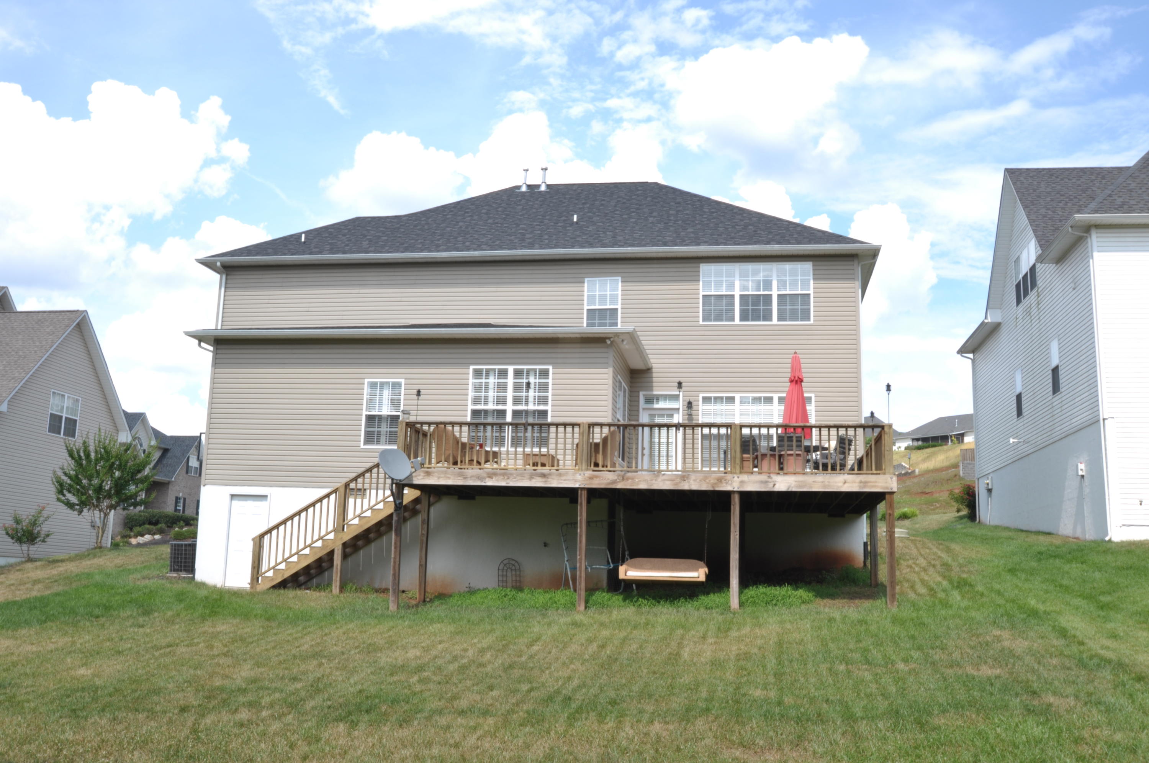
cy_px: 382
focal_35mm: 36
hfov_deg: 53.2
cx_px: 574
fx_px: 1147
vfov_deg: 36.8
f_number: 16
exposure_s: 1/30
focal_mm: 24
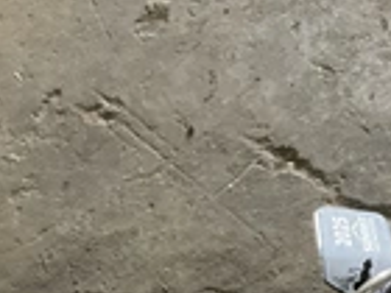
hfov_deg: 23.5
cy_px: 413
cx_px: 235
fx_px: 938
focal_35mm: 83
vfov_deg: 16.5
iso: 200
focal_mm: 3
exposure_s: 1/60
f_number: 1.8
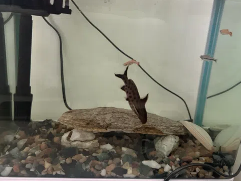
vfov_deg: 43.9
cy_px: 69
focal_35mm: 32
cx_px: 120
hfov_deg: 56.8
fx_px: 223
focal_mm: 6.76
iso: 800
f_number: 1.78
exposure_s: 1/40
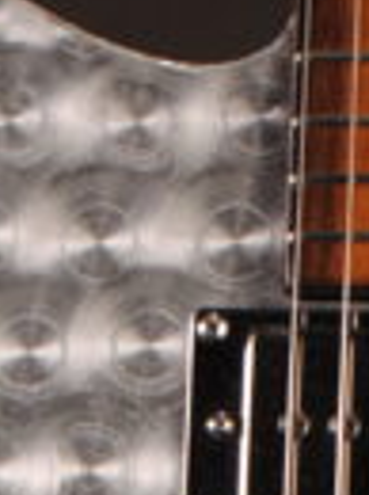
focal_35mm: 478
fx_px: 6816
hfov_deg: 3.1
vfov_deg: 4.1
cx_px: 386
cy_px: 518
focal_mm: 42
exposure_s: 1/160
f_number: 8
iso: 100
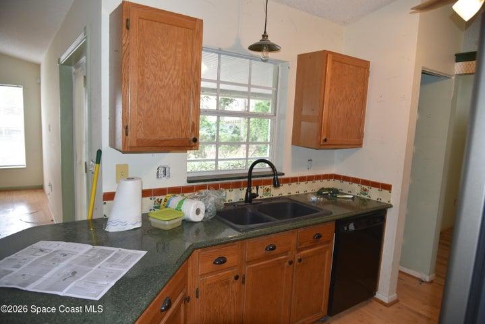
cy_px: 162
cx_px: 242
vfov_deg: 53.2
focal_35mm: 24
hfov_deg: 73.7
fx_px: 323
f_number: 4
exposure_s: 1/60
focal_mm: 24
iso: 800
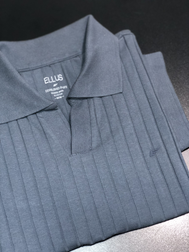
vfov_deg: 36.8
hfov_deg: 28.0
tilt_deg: -68.2
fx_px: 379
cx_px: 94
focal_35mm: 52
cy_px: 126
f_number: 2.4
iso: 125
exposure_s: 1/46
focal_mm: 6
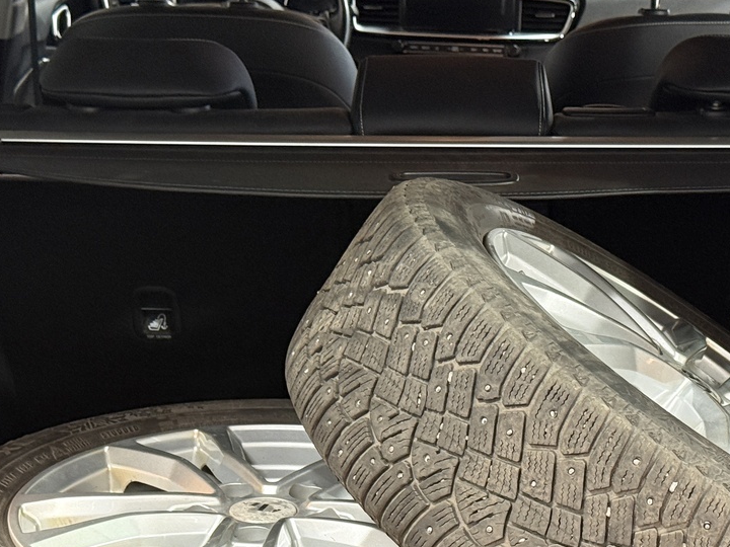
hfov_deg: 20.4
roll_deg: -0.4
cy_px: 537
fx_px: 2024
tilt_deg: -20.8
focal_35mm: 96
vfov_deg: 15.2
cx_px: 465
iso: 250
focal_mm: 6.76
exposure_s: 1/44
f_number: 1.78
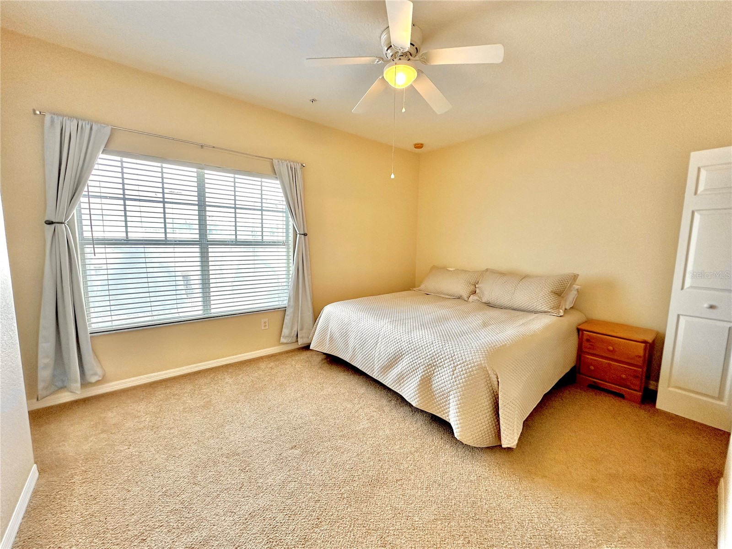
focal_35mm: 14
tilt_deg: -6.7
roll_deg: -0.8
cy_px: 274
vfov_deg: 85.7
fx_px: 296
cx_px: 366
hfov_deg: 102.1
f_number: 2.2
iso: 125
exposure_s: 1/120
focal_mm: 2.22
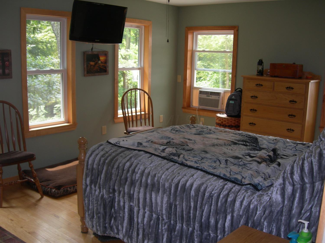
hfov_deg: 49.0
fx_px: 357
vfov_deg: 37.7
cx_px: 162
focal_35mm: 38
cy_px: 122
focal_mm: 7.8
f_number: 2.8
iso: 50
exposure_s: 1/30
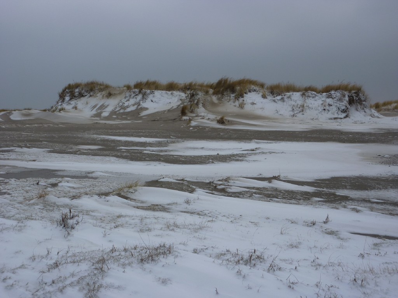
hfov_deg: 46.8
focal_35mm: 40
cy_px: 149
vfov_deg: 36.0
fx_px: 460
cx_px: 199
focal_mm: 6.5
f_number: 4
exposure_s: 1/400
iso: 80
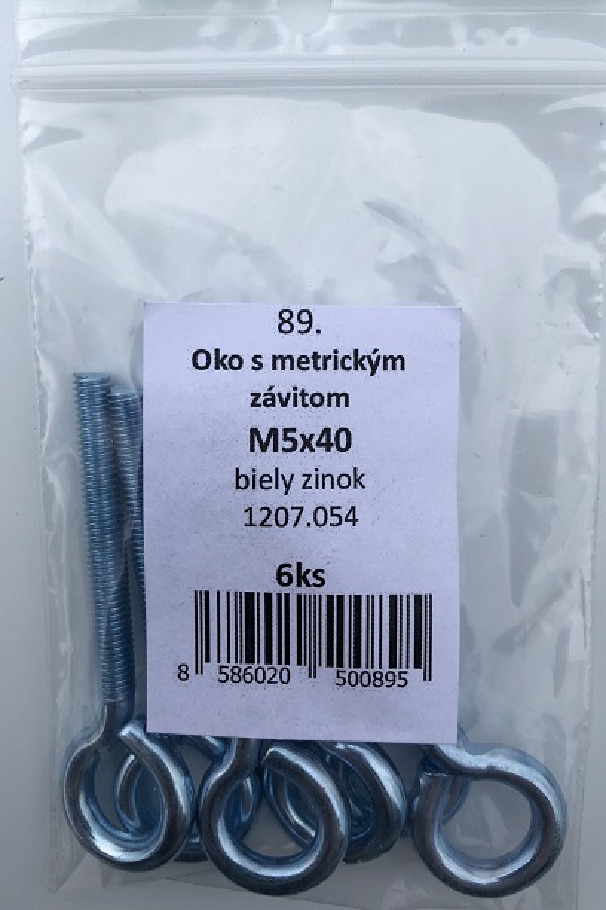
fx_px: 909
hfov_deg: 36.9
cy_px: 400
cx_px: 310
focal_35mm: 36
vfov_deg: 53.0
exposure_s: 1/1548
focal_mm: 4
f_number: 1.8
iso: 20
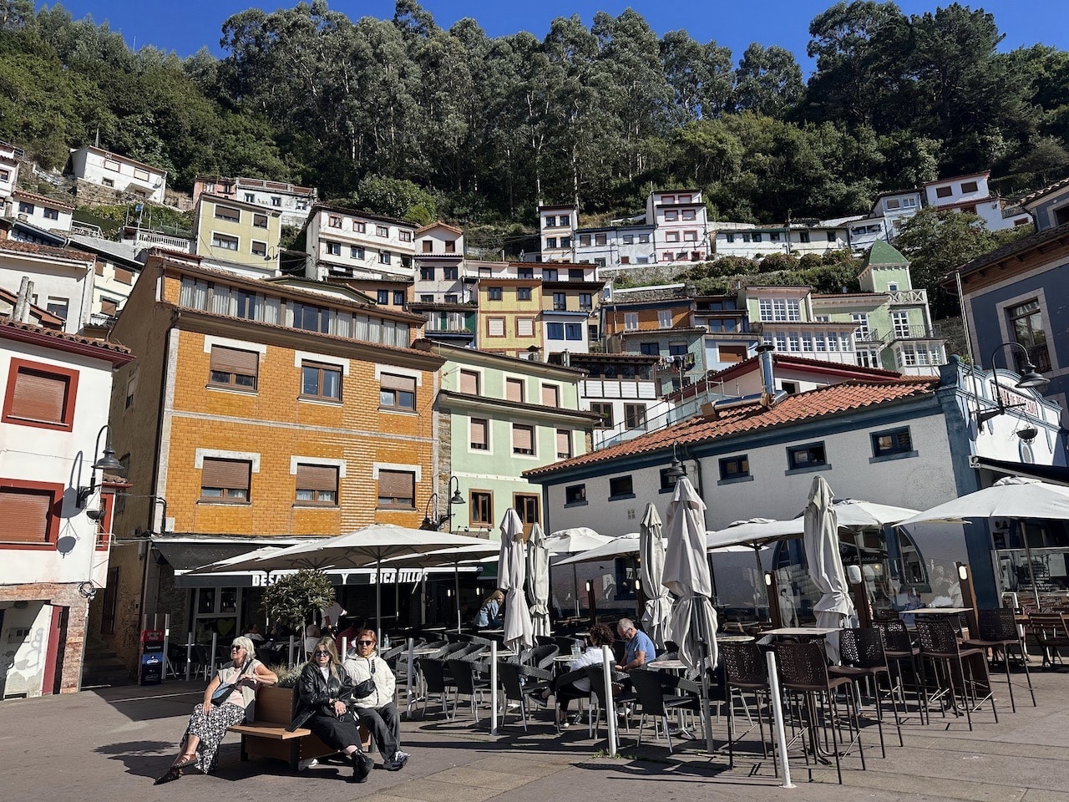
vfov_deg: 56.8
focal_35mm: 24
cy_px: 401
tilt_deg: +15.4
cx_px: 534
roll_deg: +1.8
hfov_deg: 71.6
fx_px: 741
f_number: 1.78
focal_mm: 6.86
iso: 80
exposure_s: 1/5848
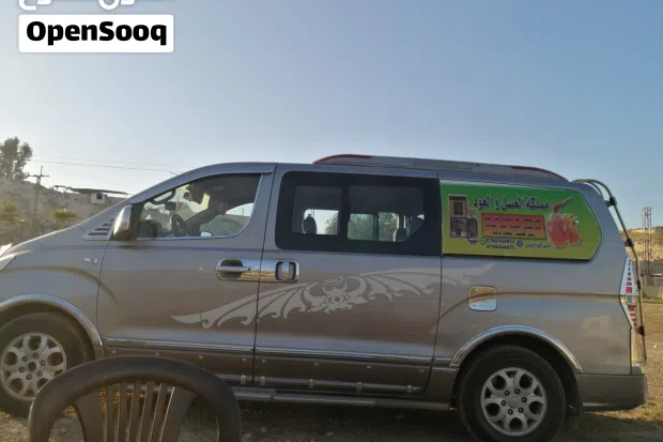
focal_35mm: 29
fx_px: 534
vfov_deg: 44.9
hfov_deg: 63.7
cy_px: 207
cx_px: 335
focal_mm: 3.62
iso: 50
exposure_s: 1/789
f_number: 1.8
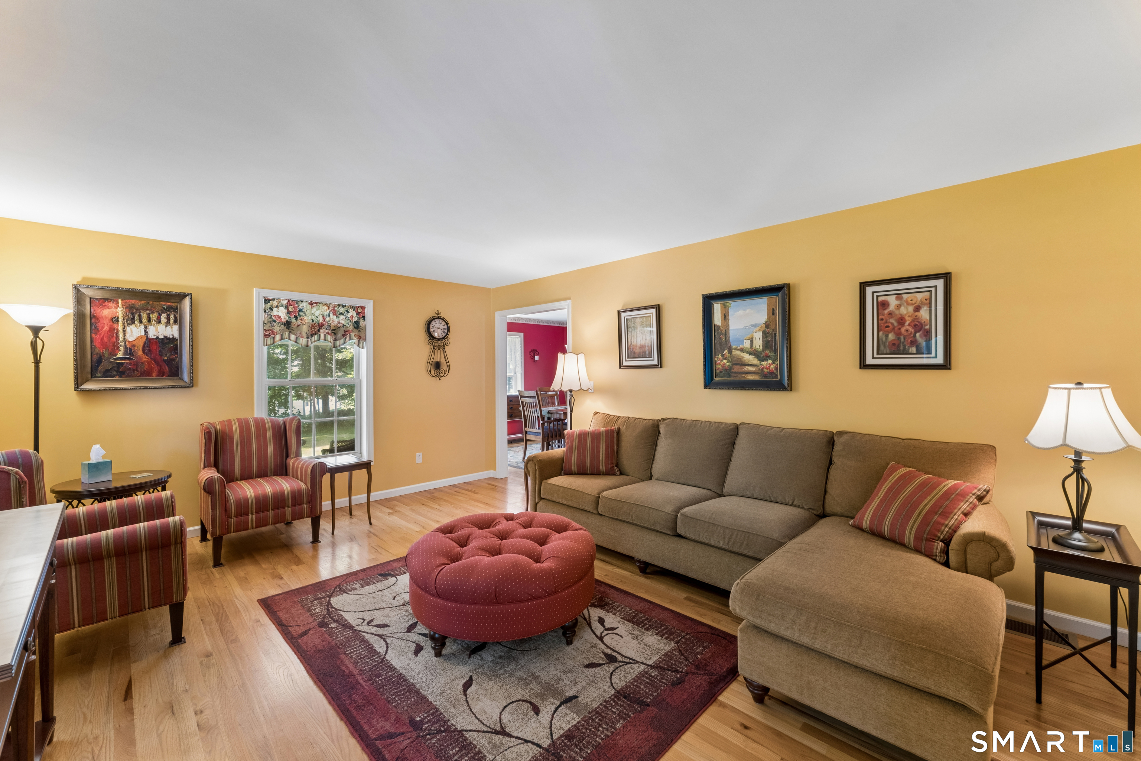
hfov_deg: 104.3
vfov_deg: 81.2
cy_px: 380
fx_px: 444
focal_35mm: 14
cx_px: 570
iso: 400
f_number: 13
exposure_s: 1/3.33
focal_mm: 14
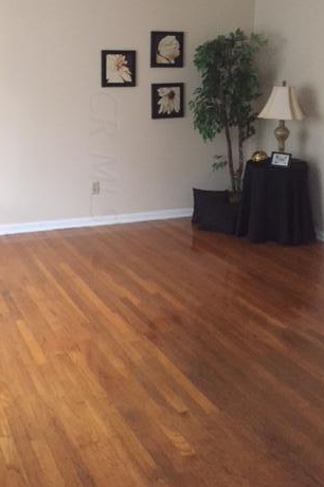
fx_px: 568
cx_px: 106
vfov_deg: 45.6
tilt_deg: -8.9
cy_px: 155
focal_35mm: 42
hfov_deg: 31.6
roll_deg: -0.2
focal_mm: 4.15
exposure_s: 1/15
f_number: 2.2
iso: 320
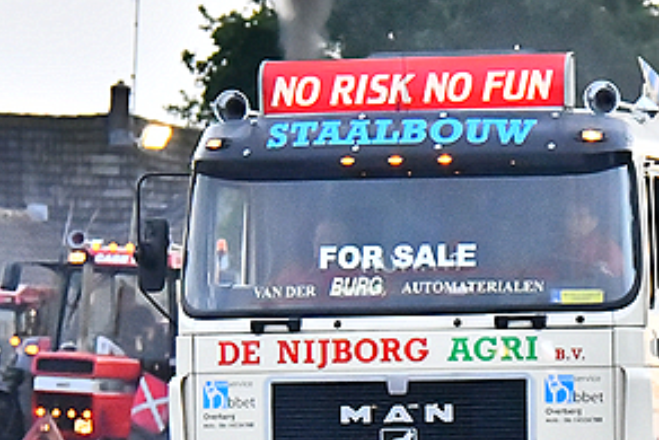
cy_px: 344
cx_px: 397
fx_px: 9402
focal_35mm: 513
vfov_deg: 2.7
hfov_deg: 4.0
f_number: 5.6
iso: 8000
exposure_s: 1/400
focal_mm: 125
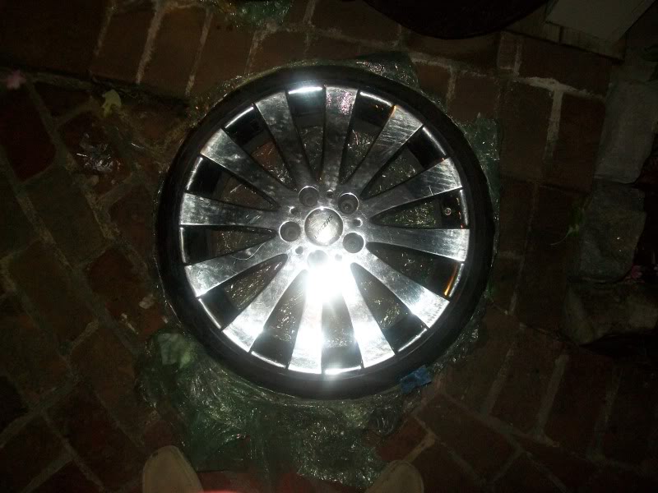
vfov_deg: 39.7
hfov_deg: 51.4
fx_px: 684
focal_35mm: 36
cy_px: 246
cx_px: 329
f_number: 2.7
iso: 160
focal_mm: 6
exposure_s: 1/60
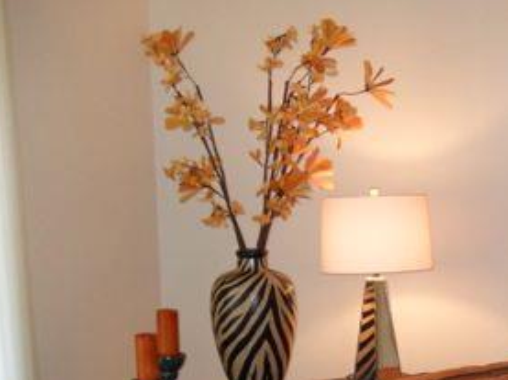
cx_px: 563
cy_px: 406
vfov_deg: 17.6
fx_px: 1187
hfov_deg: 22.7
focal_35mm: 81
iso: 200
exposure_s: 1/45
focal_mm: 6.3
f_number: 3
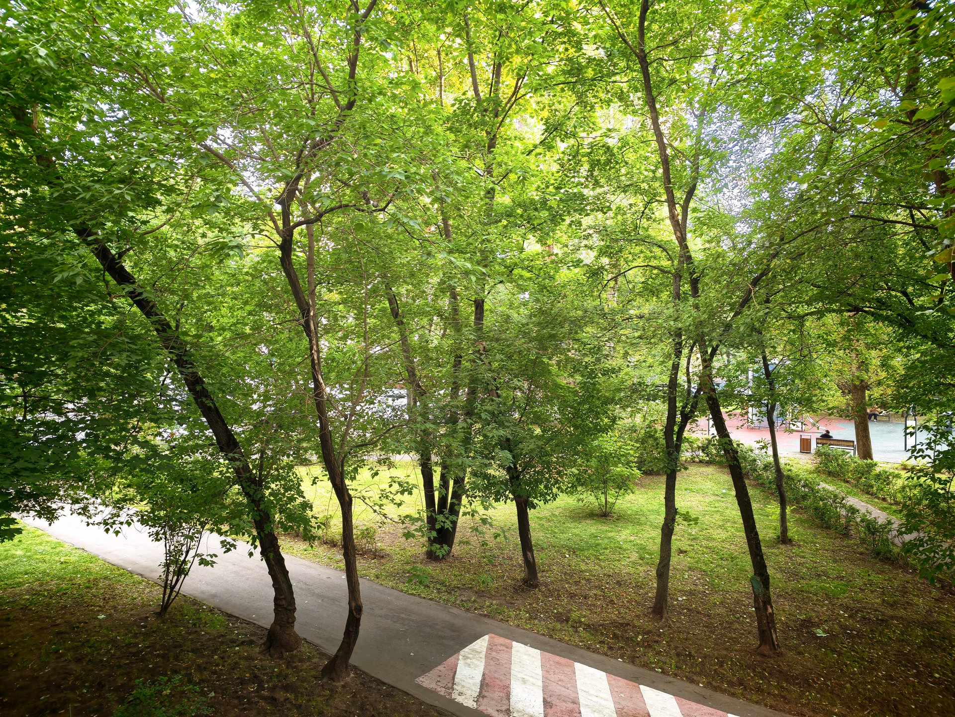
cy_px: 358
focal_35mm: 23
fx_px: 635
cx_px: 478
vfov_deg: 58.9
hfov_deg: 73.9
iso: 80
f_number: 1.67
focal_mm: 6.62
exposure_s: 1/100
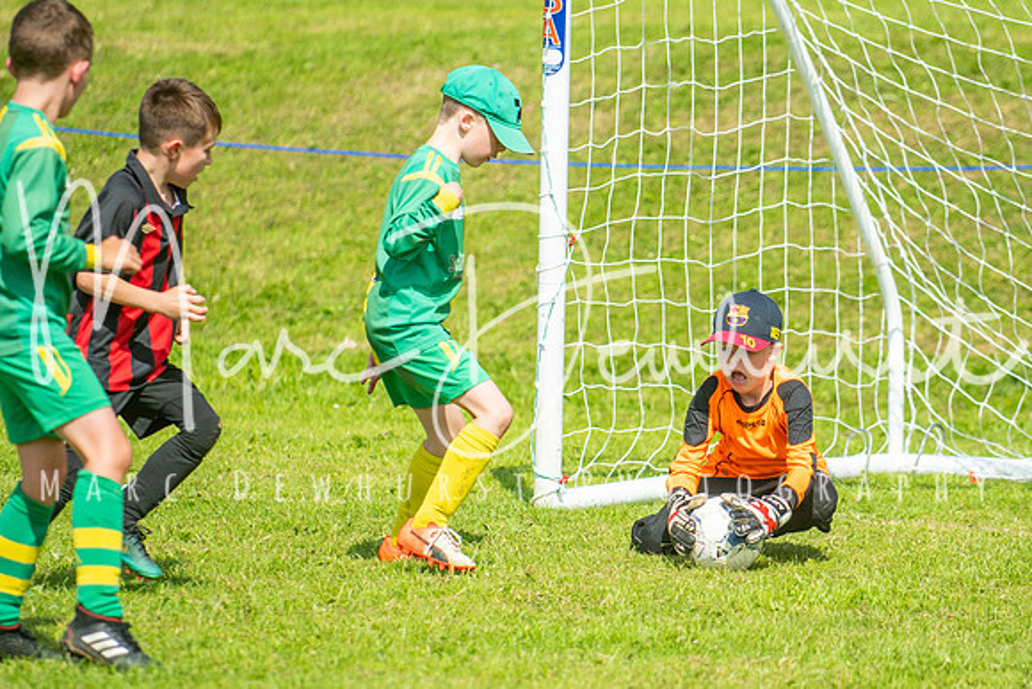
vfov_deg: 4.1
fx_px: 9620
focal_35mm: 336
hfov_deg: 6.1
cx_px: 669
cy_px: 305
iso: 250
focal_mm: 170
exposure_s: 1/3200
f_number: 3.2
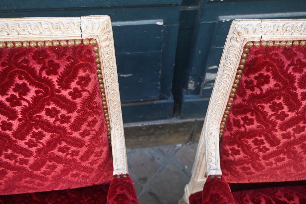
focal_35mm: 29
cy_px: 102
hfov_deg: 63.2
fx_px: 249
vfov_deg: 44.6
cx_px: 153
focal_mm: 19.5
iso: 360
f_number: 4
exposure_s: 1/250
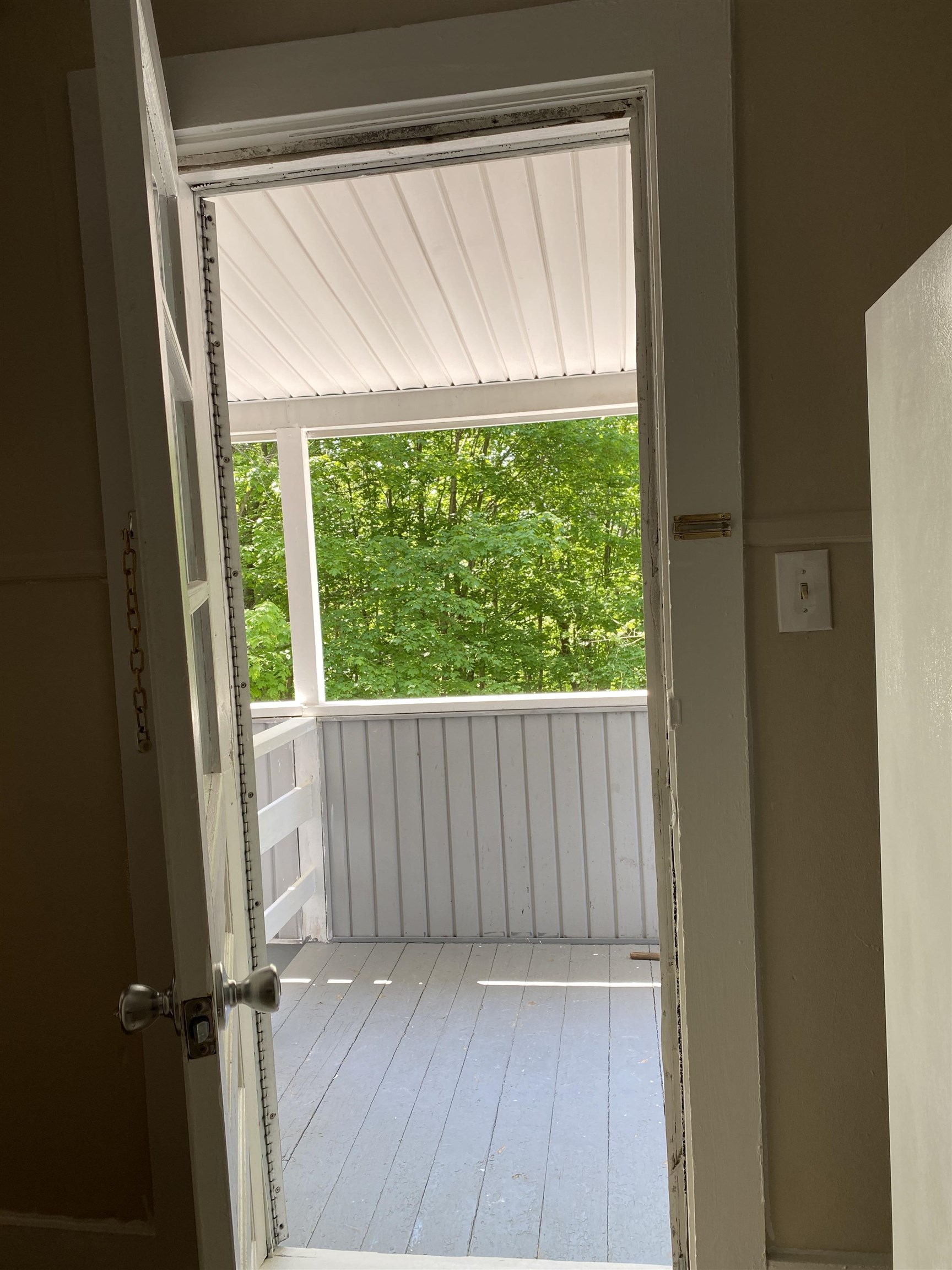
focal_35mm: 26
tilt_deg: -3.9
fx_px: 953
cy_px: 635
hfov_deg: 53.1
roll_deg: +3.0
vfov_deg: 67.3
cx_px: 476
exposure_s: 1/122
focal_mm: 4.25
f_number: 1.8
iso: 40
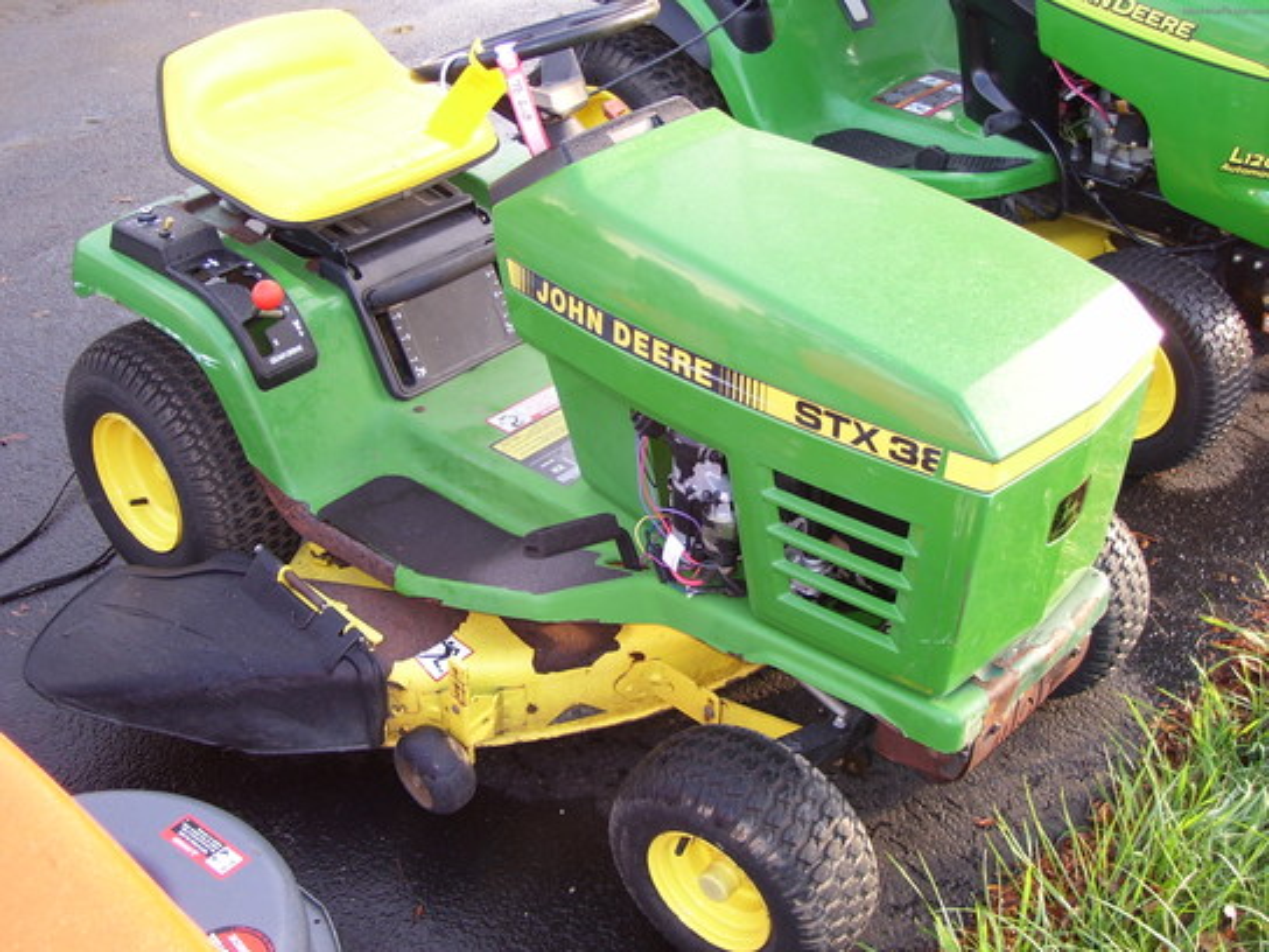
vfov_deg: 32.2
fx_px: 1650
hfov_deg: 42.1
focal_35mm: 45
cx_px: 634
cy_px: 476
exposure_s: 1/60
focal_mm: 7.6
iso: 80
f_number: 3
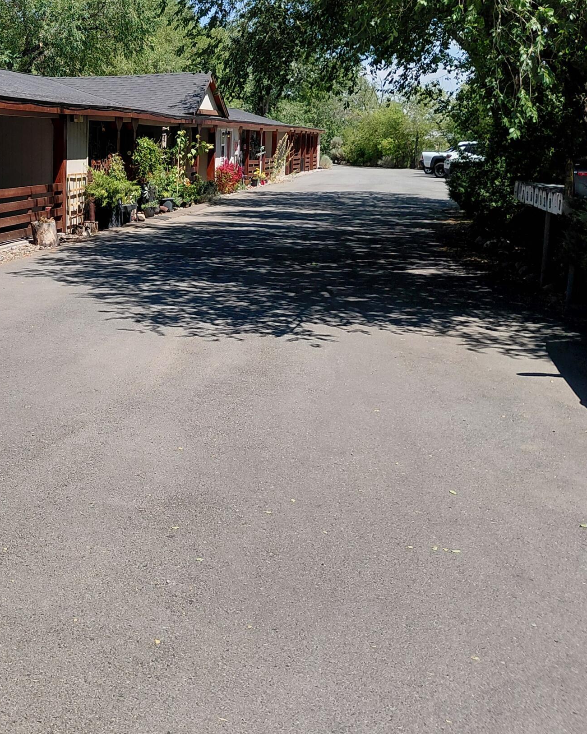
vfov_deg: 40.7
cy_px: 247
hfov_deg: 31.0
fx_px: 978
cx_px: 0
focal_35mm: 45
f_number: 1.8
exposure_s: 1/2005
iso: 50
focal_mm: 4.69
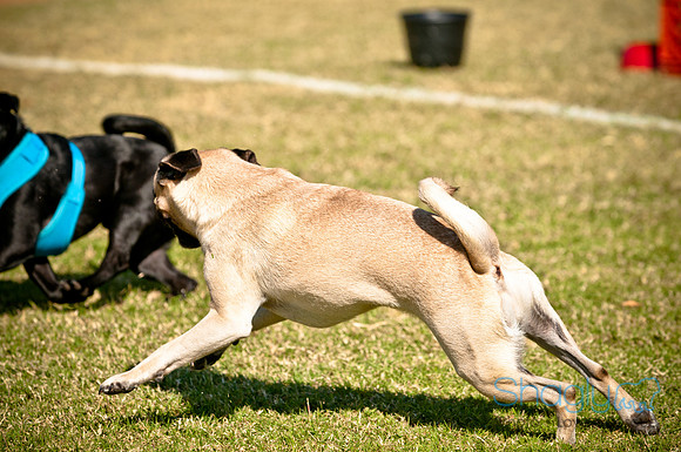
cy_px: 226
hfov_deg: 9.5
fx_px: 4109
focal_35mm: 218
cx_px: 340
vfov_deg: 6.3
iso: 250
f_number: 5
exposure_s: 1/2000
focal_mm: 145
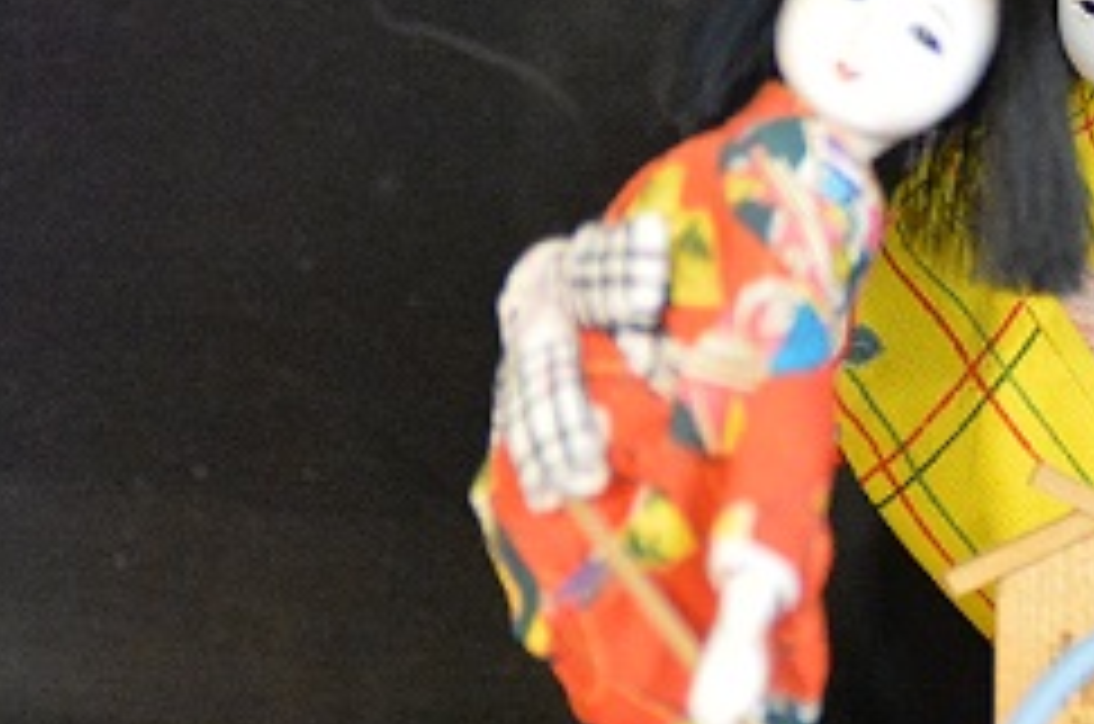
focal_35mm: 261
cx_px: 1443
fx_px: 7916
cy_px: 211
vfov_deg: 5.2
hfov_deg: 7.8
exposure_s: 1/80
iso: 12800
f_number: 4.5
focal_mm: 98
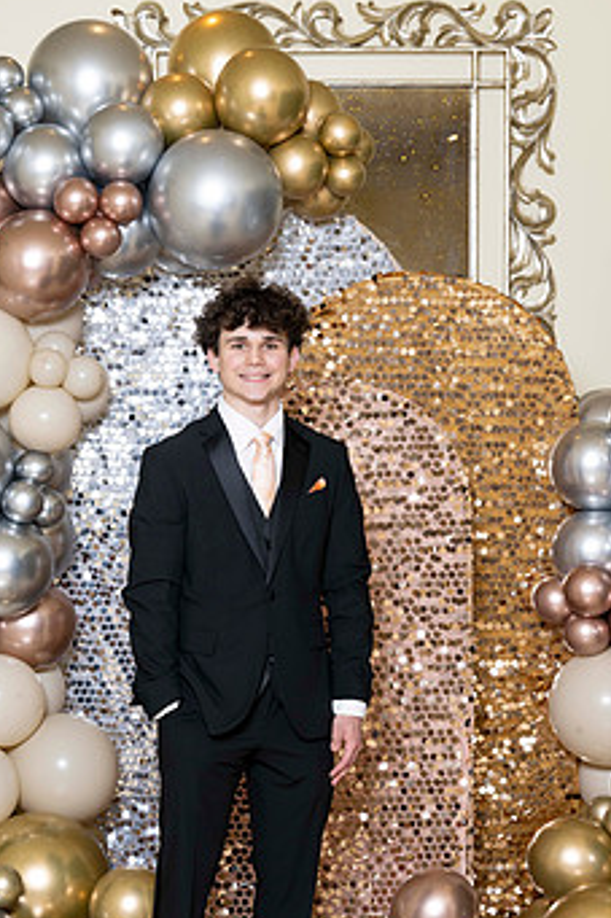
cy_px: 571
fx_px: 2523
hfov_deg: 13.8
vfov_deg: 20.6
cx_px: 218
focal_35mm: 99
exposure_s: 1/200
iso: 250
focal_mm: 75
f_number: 5.6
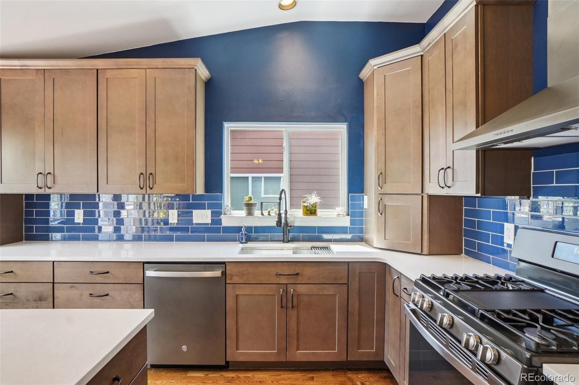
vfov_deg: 67.4
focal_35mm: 18
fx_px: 289
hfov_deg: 90.0
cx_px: 290
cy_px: 192
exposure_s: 1/25
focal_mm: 12
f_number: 8
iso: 400
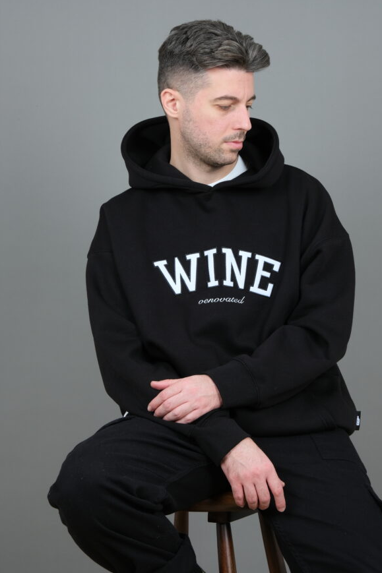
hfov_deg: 15.9
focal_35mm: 86
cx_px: 197
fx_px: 1369
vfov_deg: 23.6
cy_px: 295
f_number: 14
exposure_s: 1/60
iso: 250
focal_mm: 55
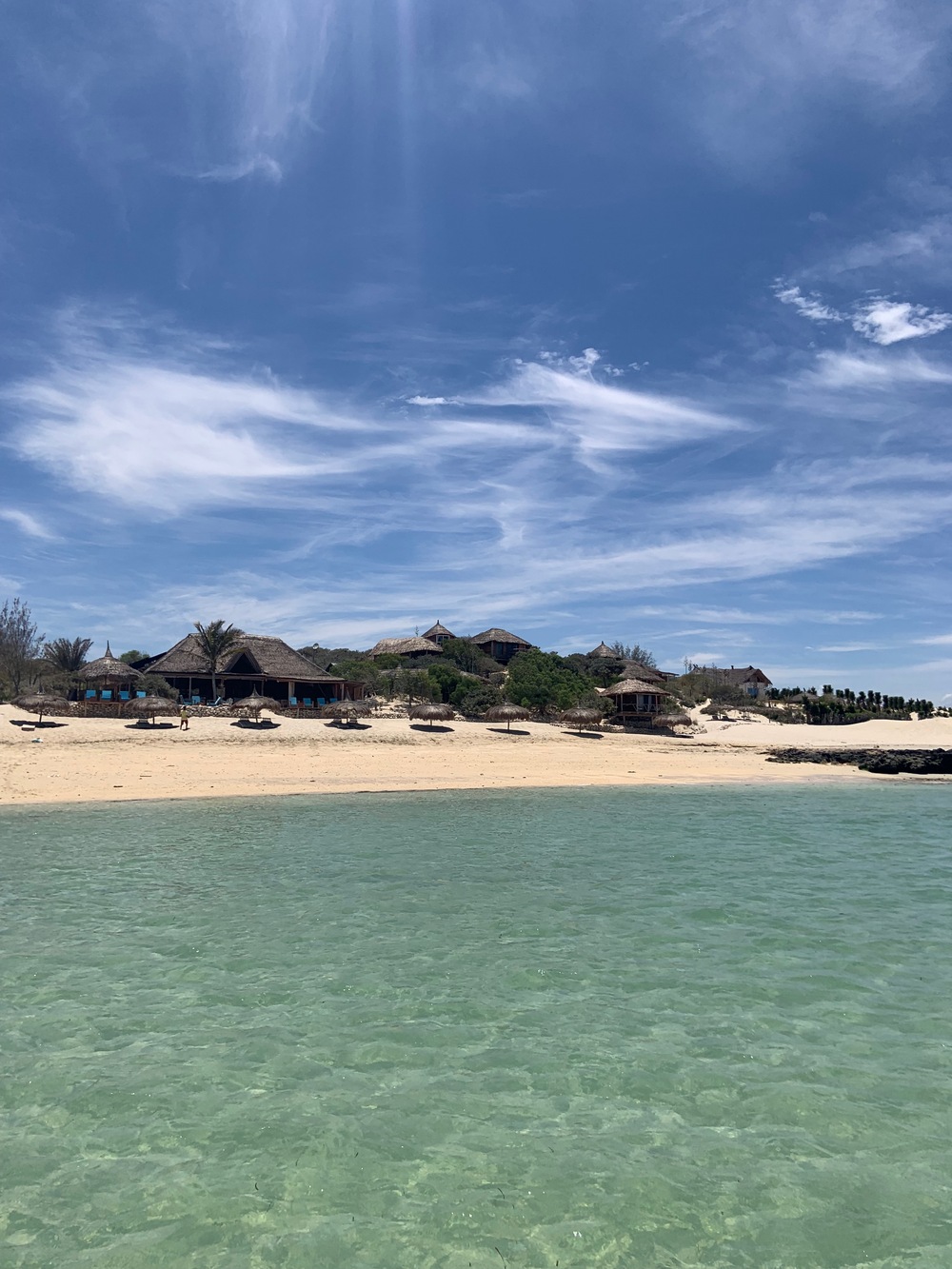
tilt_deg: +8.7
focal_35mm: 26
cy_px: 634
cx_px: 476
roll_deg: +0.3
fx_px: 953
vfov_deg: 67.3
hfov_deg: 53.1
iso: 25
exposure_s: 1/5405
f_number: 1.8
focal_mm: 4.25
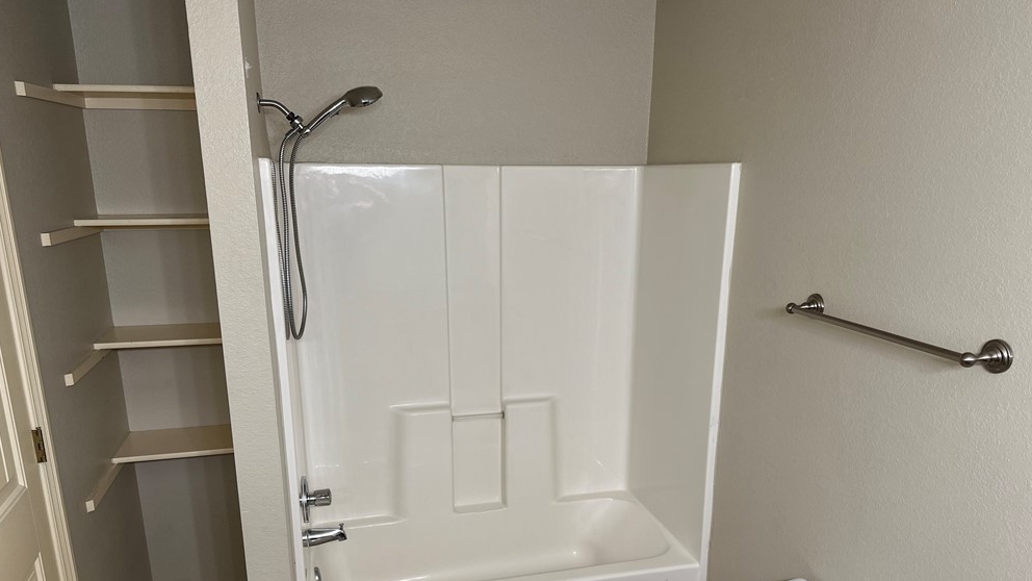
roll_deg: -0.6
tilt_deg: -16.1
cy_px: 379
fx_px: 739
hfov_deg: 69.9
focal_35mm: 27
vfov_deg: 42.4
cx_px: 523
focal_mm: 6.86
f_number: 1.78
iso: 125
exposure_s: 1/60
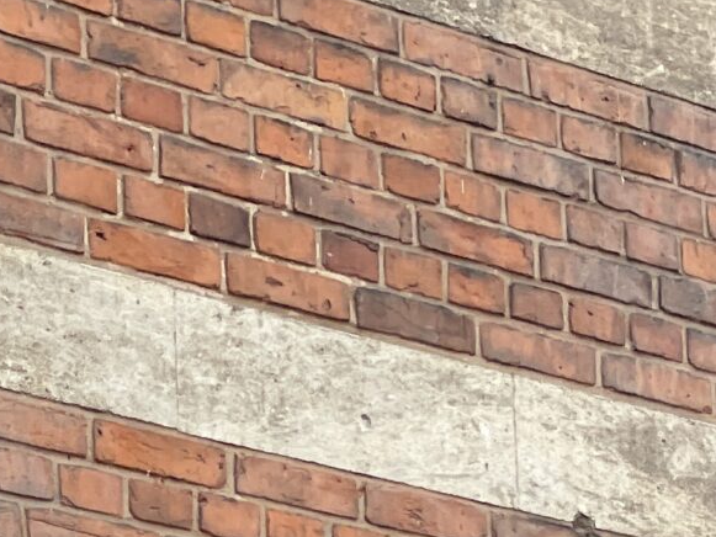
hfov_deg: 8.4
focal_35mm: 229
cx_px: -467
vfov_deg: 6.3
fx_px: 4738
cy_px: 1033
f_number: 2
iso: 32
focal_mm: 6
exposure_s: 1/558
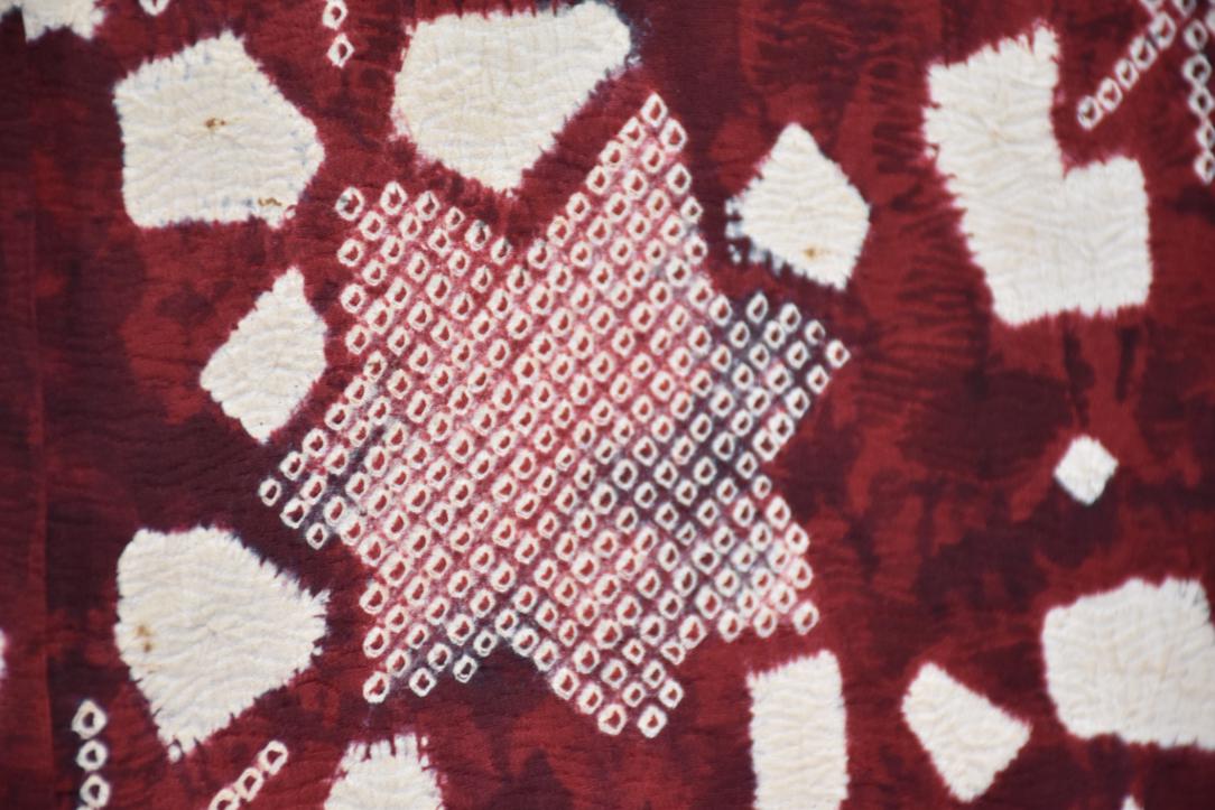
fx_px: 7088
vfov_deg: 6.5
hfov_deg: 9.8
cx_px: 608
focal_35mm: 210
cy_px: 405
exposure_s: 1/25
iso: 400
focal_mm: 140
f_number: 5.6
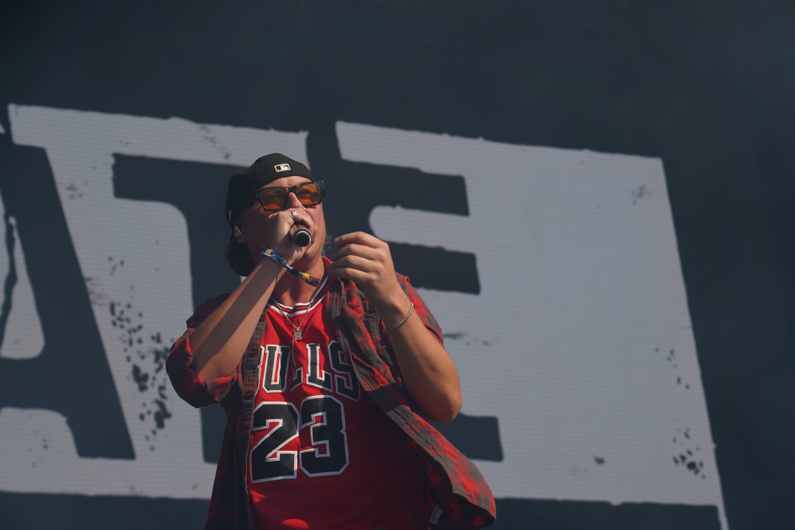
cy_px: 265
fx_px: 2319
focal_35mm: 105
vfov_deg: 13.0
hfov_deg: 19.5
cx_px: 398
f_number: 8
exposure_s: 1/400
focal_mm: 105
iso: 100
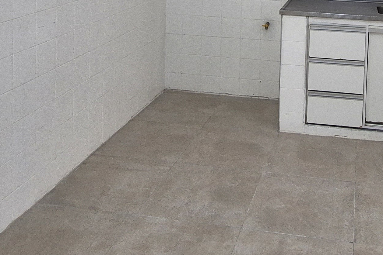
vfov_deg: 27.2
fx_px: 457
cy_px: -58
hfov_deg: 43.8
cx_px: 293
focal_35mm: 43
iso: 200
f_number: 2.2
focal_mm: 2.2
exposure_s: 1/60
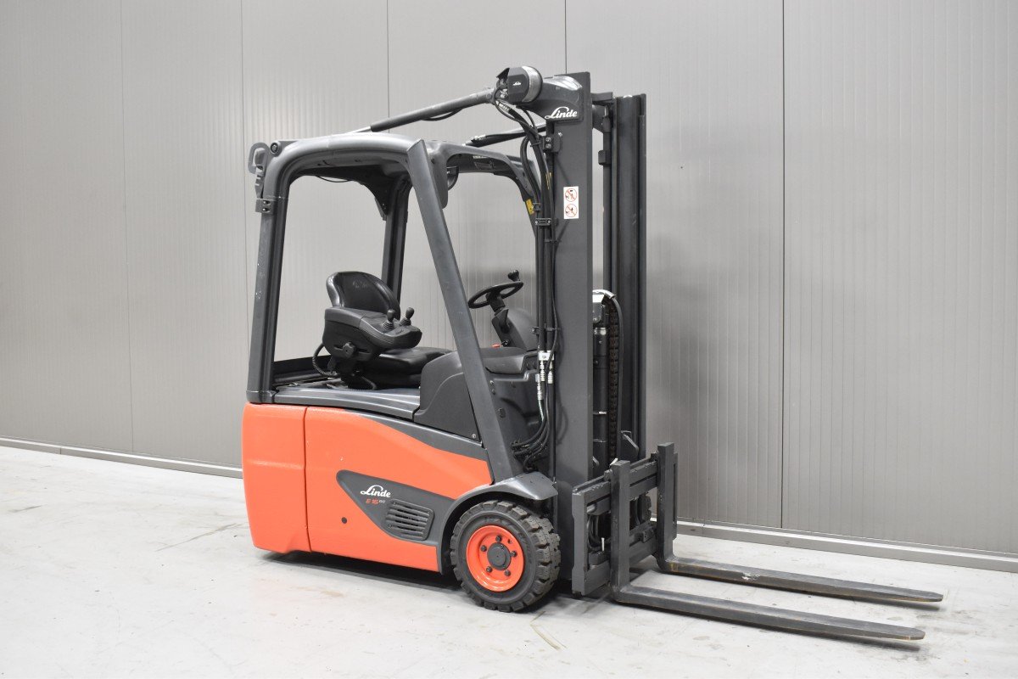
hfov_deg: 53.1
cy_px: 340
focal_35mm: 36
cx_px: 509
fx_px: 1018
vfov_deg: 36.9
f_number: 5
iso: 1600
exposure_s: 1/25
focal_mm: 24
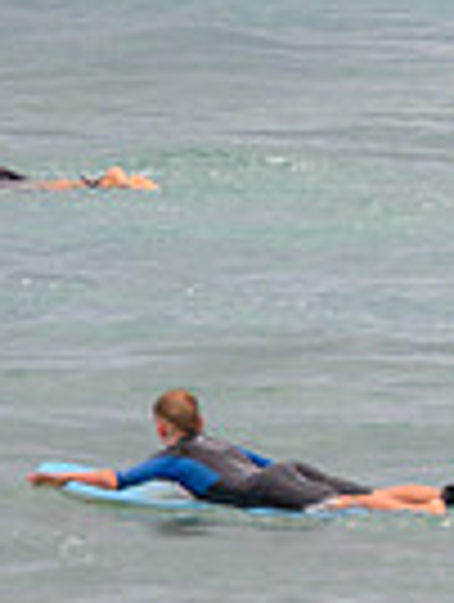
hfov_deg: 0.7
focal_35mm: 2289
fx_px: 39901
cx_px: 1483
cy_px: -99
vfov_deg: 0.9
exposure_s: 1/2000
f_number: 5.6
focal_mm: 400
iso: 200
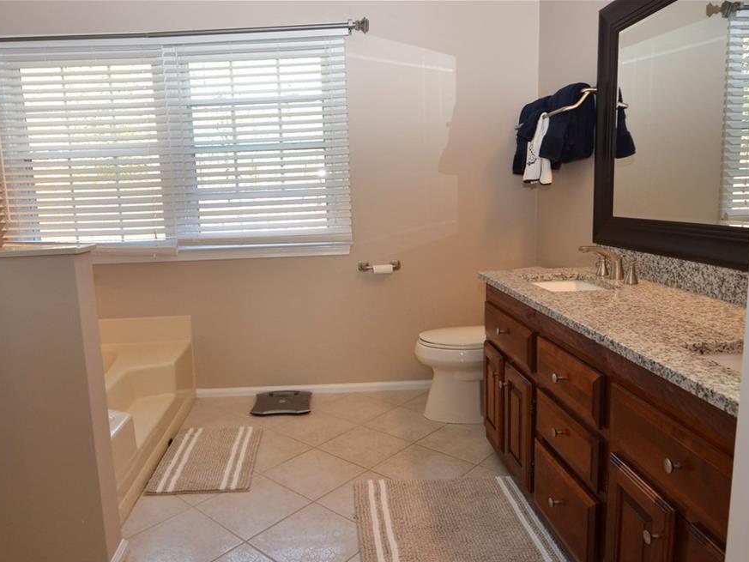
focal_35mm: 19
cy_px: 290
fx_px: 402
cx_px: 322
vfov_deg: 69.9
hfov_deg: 85.5
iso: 400
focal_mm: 11
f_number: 5.6
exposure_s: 1/60
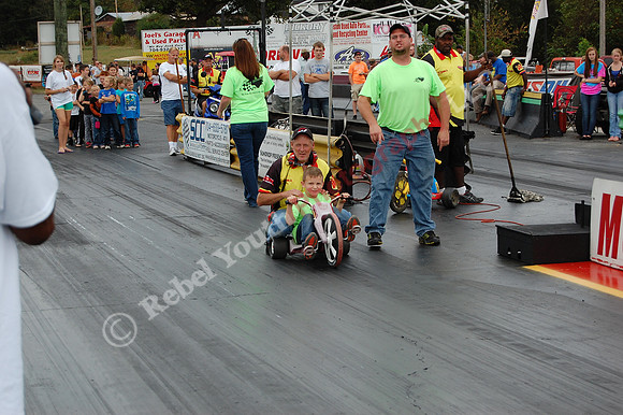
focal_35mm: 82
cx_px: 312
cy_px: 208
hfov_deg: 24.6
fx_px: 1427
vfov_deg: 16.5
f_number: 5.6
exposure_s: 1/800
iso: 400
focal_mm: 55
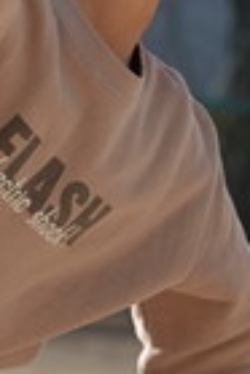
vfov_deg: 1.9
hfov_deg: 1.2
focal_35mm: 1103
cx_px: -44
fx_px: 11460
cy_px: 148
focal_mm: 70.27
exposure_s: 1/1250
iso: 200
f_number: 4
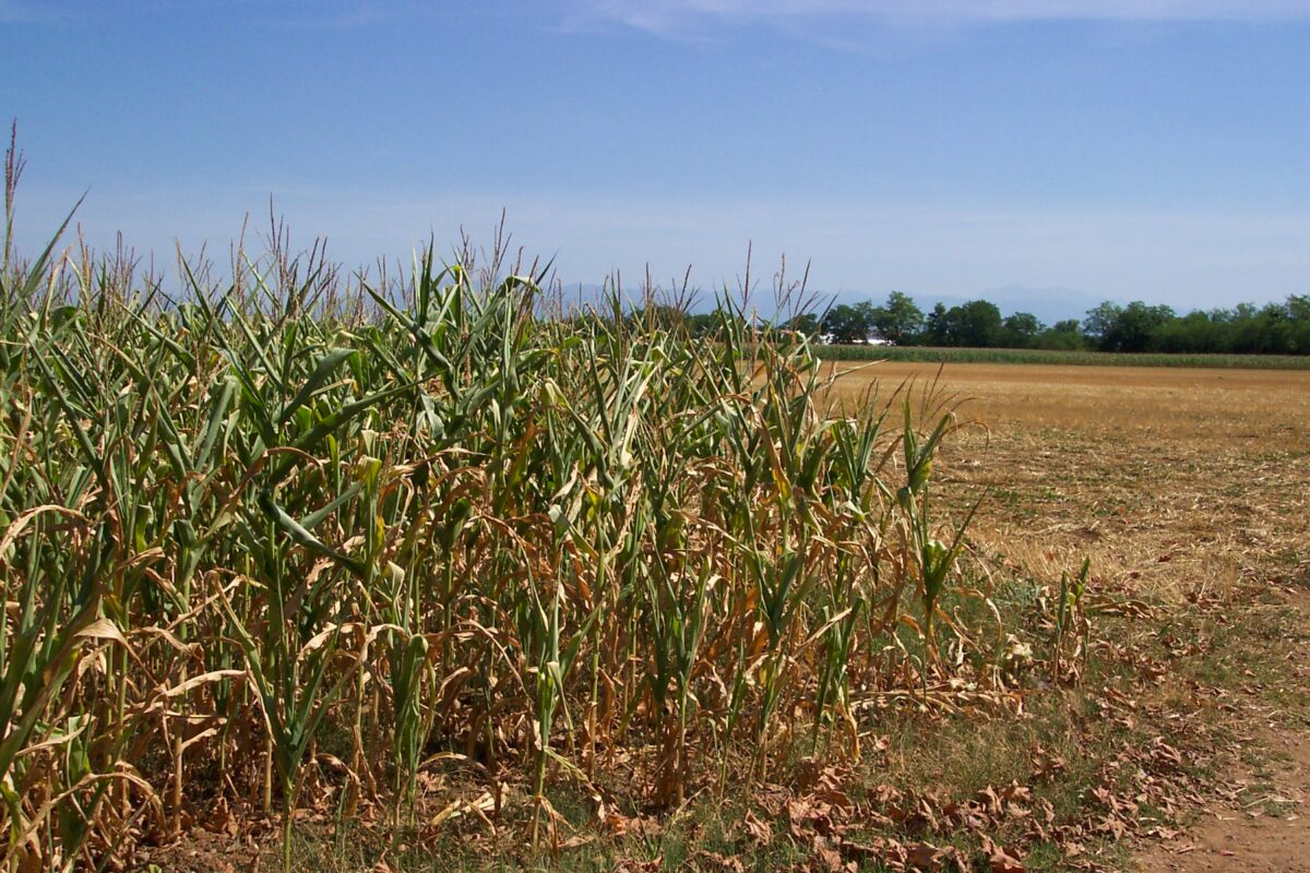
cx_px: 655
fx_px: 1383
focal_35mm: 38
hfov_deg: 50.7
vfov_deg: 35.1
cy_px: 436
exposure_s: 1/1000
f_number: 4.8
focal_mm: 8
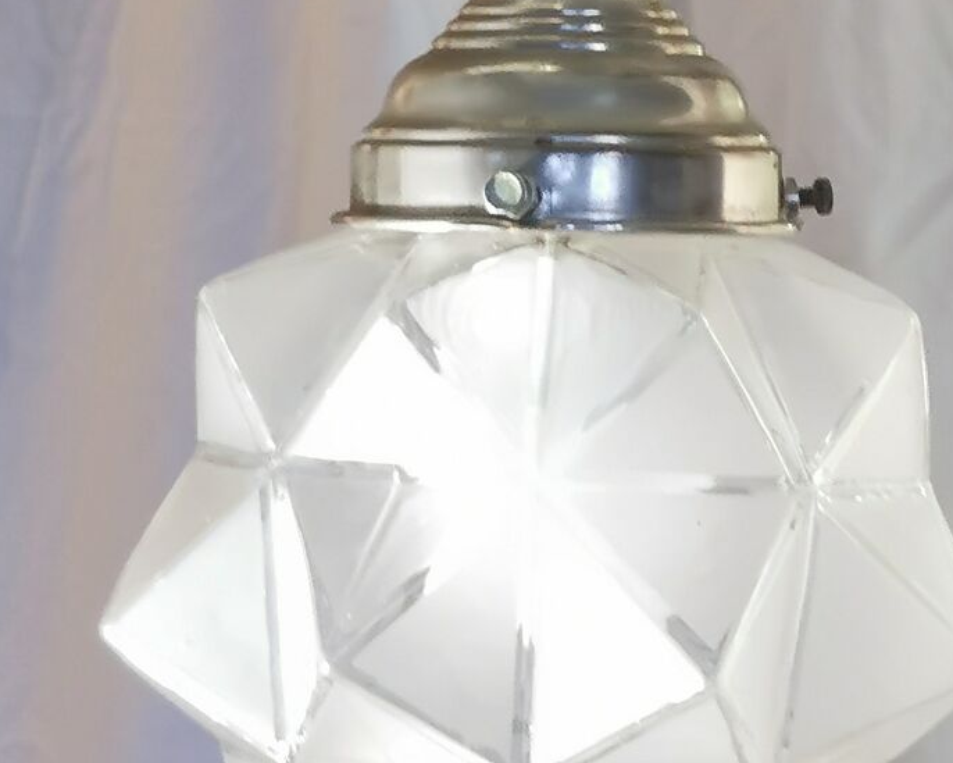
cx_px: 636
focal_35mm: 182
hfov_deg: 10.6
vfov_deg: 8.4
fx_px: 5134
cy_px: -203
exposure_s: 1/50
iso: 125
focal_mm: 5.58
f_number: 1.8
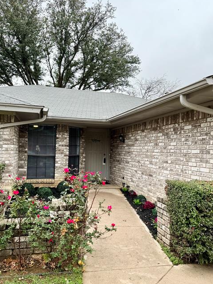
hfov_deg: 48.2
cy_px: 145
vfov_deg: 61.7
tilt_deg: -2.0
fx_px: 238
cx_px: 99
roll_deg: -2.8
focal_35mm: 29
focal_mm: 6.86
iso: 80
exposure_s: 1/832
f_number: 1.78
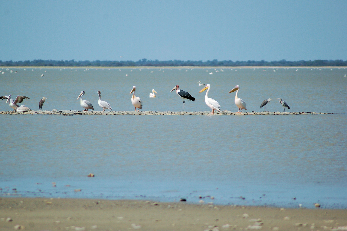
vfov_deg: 2.8
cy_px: 110
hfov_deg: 4.2
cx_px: 159
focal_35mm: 496
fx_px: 4776
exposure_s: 1/2000
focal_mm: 300
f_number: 5.6
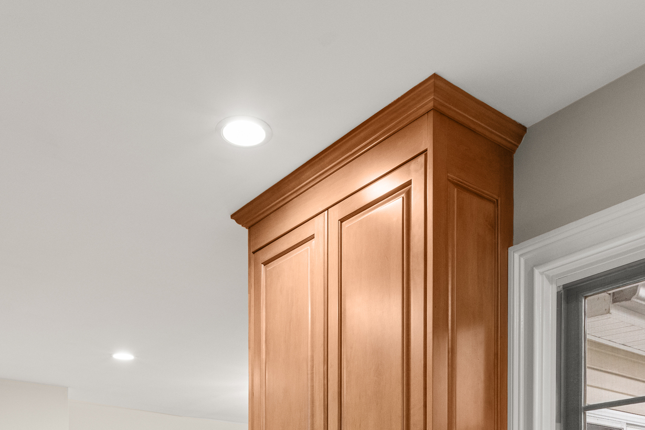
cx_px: 309
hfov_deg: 48.5
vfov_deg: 28.4
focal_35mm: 40
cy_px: 533
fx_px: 717
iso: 500
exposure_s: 1/2
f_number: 11
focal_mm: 16
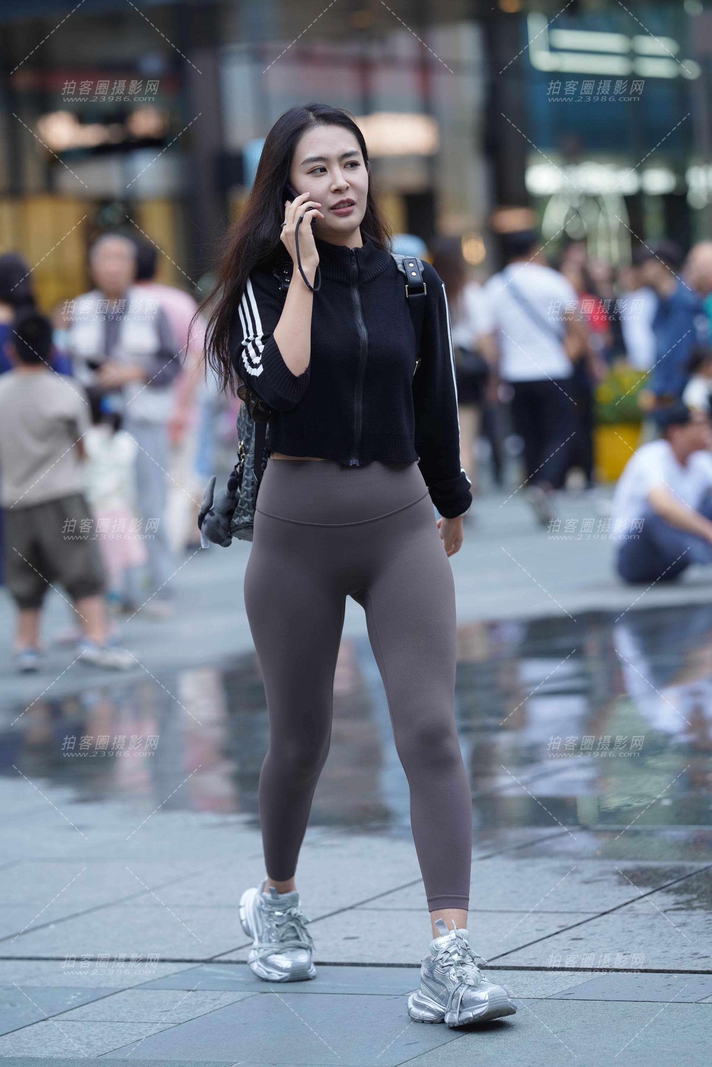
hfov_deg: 10.2
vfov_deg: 15.2
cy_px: 534
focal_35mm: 135
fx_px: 4005
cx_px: 356
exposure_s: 1/500
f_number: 2.8
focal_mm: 135
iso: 500
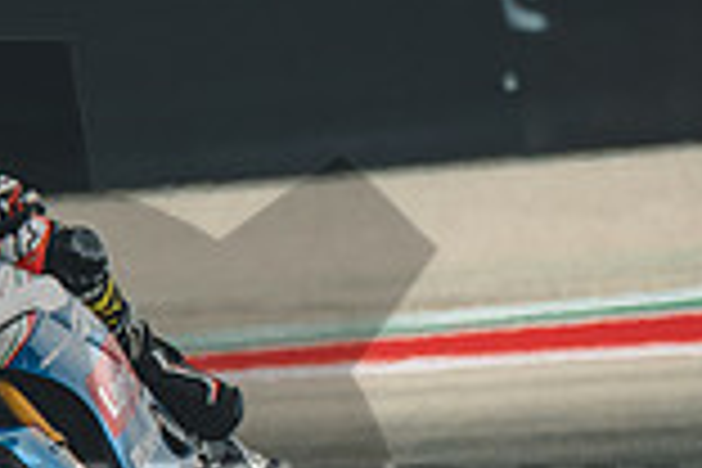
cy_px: 592
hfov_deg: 1.2
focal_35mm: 1684
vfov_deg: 0.8
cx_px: 0
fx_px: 32835
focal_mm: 301.1
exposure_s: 1/2000
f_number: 5.2
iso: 1600
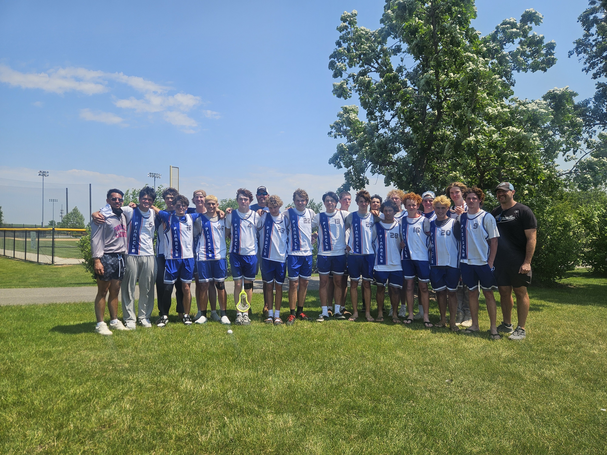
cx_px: 304
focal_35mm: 23
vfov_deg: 58.9
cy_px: 228
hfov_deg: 73.9
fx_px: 403
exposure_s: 1/2558
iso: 25
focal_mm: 5.4
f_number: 1.8
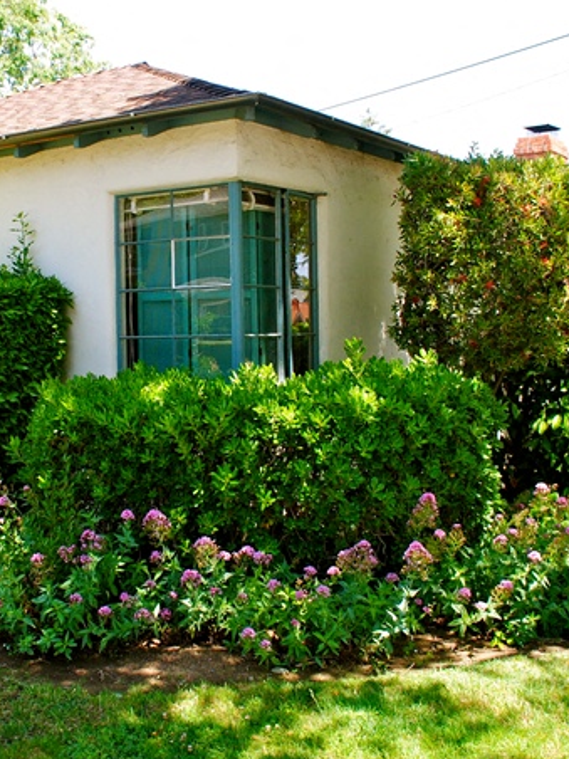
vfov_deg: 41.2
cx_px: 148
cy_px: 336
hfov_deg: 31.0
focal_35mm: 46
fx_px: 1008
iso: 200
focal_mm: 18
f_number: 8
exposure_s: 1/80
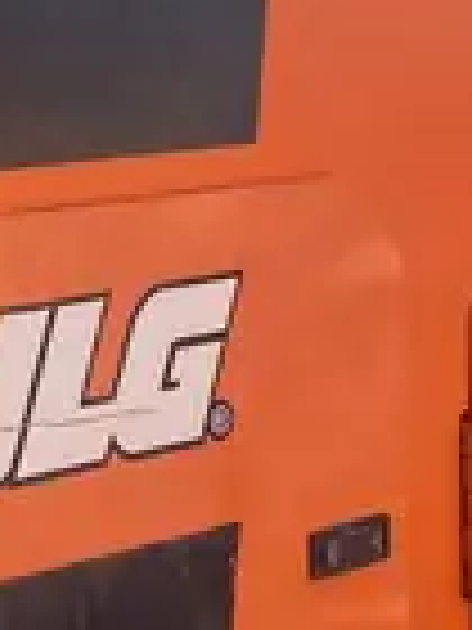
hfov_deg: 10.6
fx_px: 2473
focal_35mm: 136
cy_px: 299
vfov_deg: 14.5
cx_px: -157
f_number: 1.8
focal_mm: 4.25
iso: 32
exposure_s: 1/799
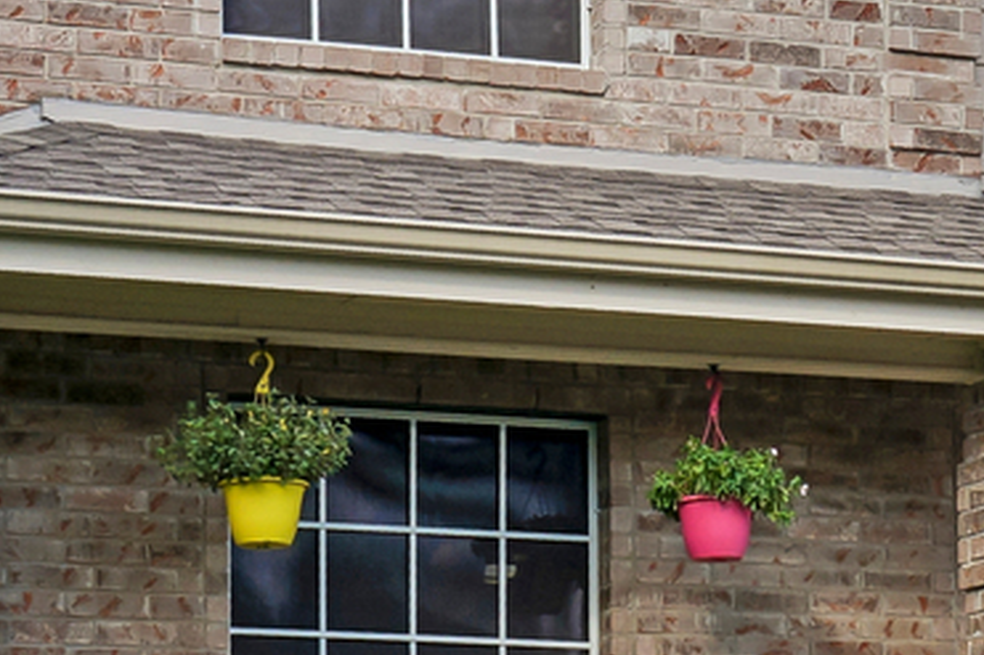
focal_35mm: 153
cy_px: 302
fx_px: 4180
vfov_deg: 9.0
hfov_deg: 13.1
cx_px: 1167
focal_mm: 35
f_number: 9
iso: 200
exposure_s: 1/160
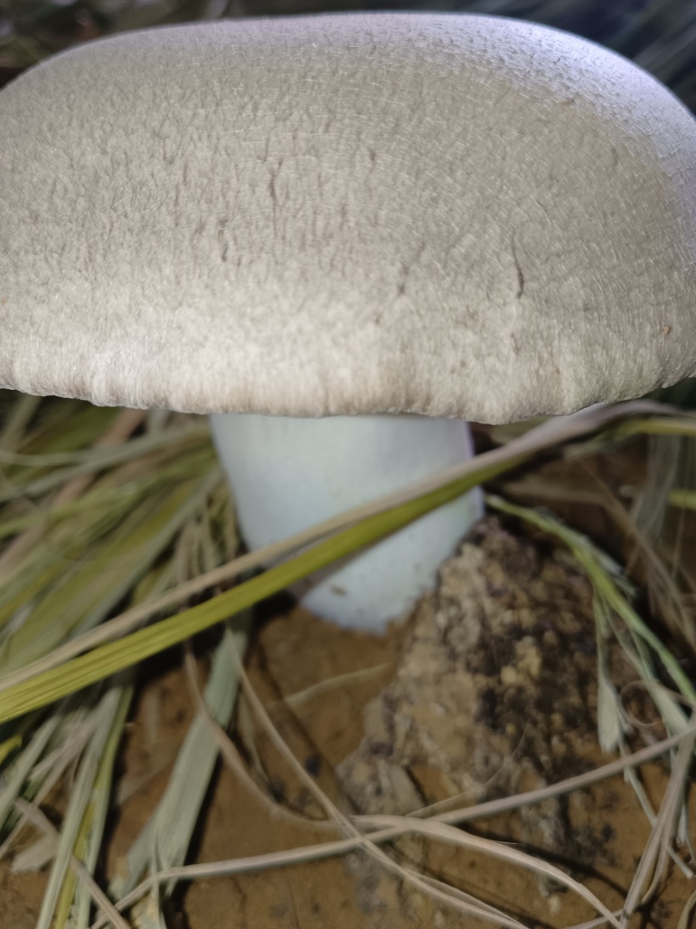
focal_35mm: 27
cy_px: 468
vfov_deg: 65.3
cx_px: 341
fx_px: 724
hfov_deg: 51.3
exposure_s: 1/100
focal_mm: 4.05
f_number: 1.8
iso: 719
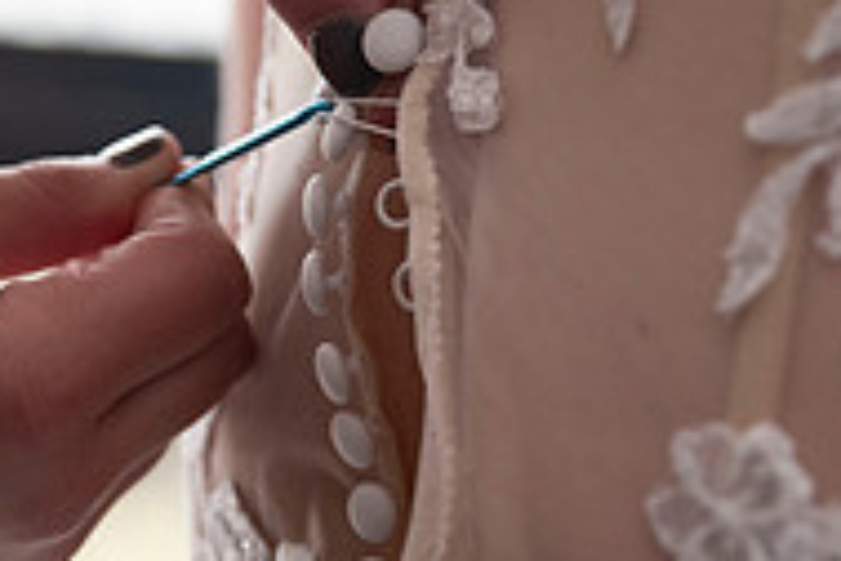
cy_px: 329
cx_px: 378
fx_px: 3948
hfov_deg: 12.2
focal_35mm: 169
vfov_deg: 8.1
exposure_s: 1/1600
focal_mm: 55
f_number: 2.8
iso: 1600
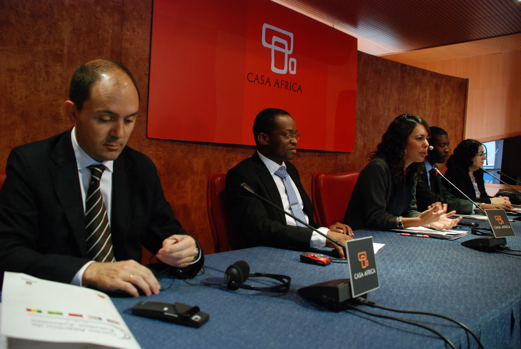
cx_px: 260
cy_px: 174
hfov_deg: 61.9
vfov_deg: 43.7
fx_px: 435
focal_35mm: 30
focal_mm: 20
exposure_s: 1/40
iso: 1000
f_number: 3.5
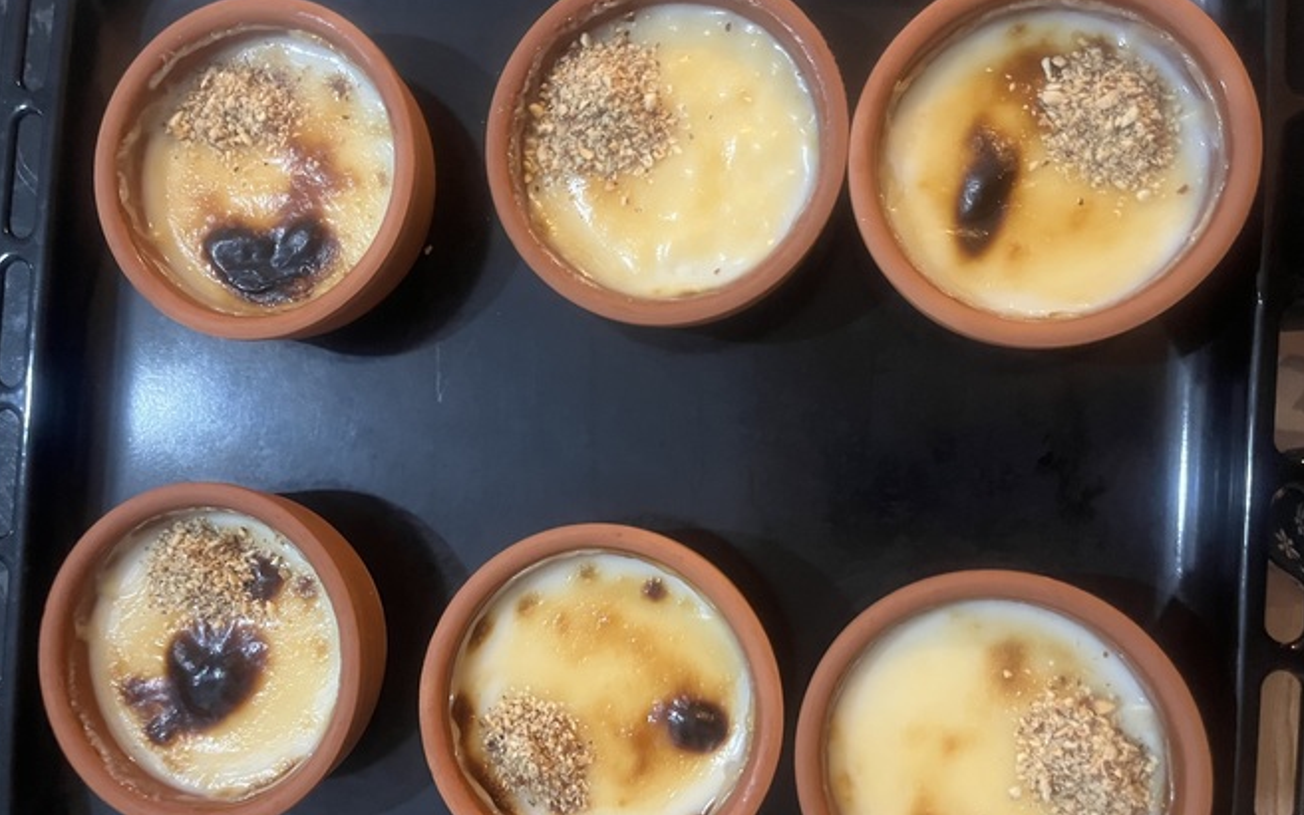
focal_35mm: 29
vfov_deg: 43.1
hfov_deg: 64.6
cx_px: 658
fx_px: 1031
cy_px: 440
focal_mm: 5.1
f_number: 1.6
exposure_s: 1/33
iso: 640
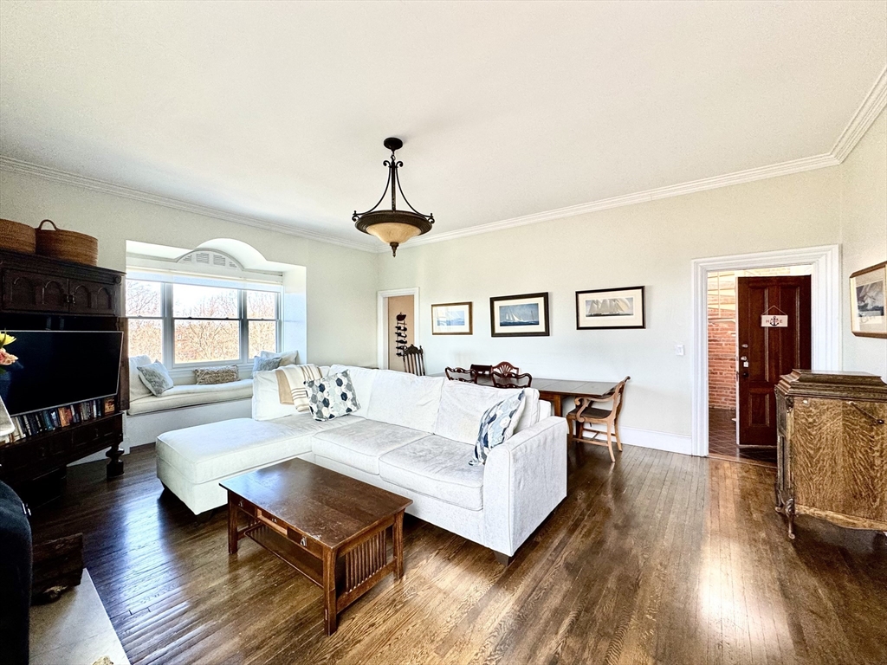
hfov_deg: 102.1
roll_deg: +0.7
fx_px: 359
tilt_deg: -1.6
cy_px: 332
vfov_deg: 85.7
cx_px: 444
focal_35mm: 14
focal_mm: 2.22
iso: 125
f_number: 2.2
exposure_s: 1/99
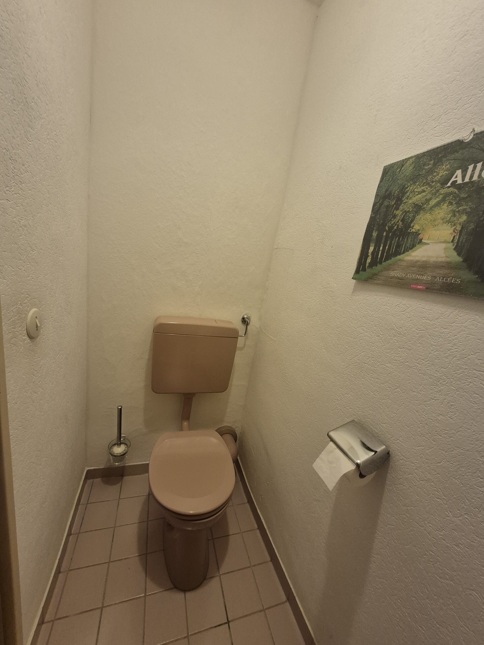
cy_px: 322
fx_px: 242
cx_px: 242
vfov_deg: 106.2
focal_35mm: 13
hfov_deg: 89.9
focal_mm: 1.74
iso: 200
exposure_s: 1/50
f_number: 2.2
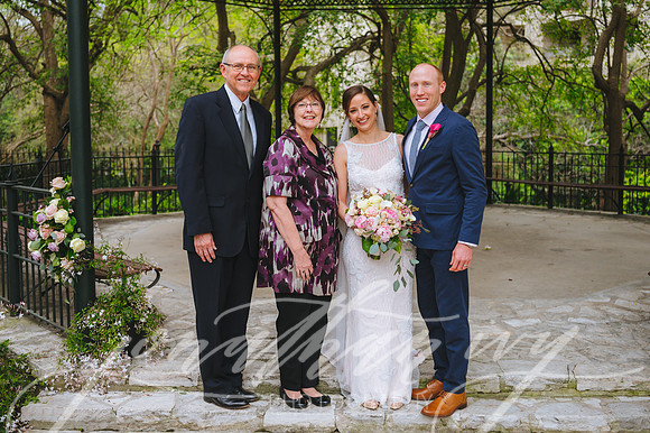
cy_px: 185
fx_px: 745
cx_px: 337
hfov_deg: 47.1
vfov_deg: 32.3
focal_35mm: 41
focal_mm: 36
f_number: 2.8
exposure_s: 1/2000
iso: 400
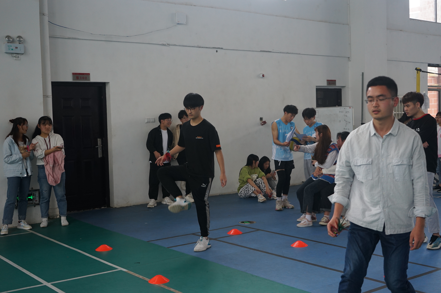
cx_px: 220
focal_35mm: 44
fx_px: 539
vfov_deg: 30.5
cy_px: 146
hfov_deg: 44.5
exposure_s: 1/160
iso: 800
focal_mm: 44
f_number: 4.5
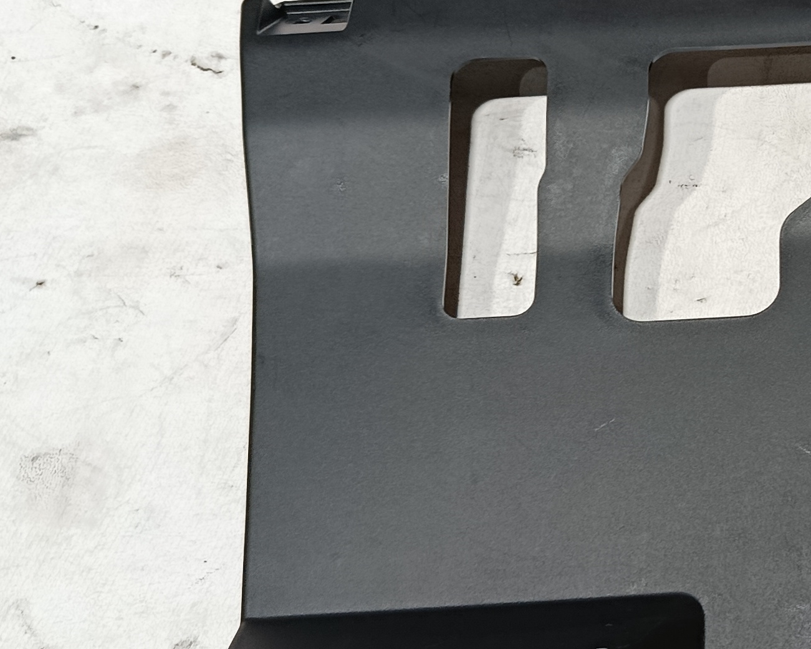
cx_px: 927
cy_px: 262
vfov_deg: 21.2
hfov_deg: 24.4
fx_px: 1728
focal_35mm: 72
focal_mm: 5.24
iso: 235
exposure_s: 1/120
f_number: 1.7
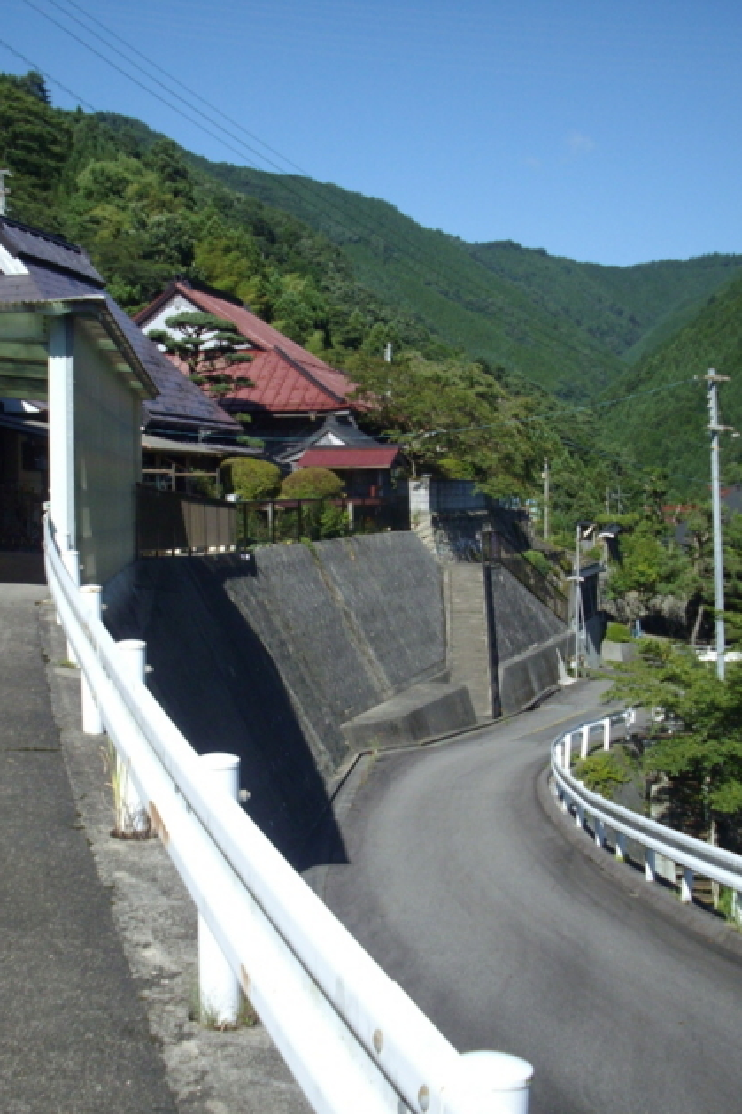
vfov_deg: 38.2
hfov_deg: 26.0
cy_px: 556
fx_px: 1608
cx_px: 359
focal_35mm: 52
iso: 80
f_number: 5.6
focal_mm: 6.2
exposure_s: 1/320
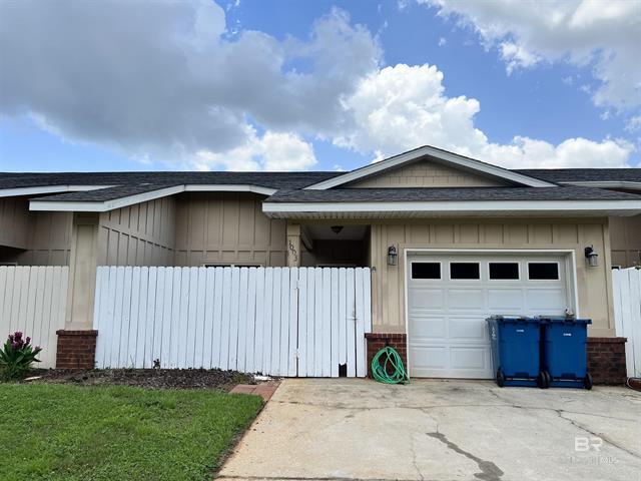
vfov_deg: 53.1
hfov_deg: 67.3
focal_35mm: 26
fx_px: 481
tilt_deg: +7.0
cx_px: 320
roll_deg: -0.4
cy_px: 240
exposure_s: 1/3460
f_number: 1.5
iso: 50
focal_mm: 5.7
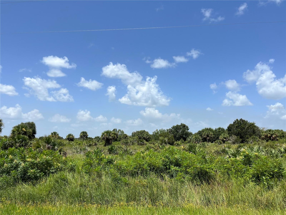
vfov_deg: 53.1
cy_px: 108
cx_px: 143
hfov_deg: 67.3
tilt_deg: +7.8
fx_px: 215
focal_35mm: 26
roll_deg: -0.1
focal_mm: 5.1
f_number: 1.6
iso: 50
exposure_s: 1/4651
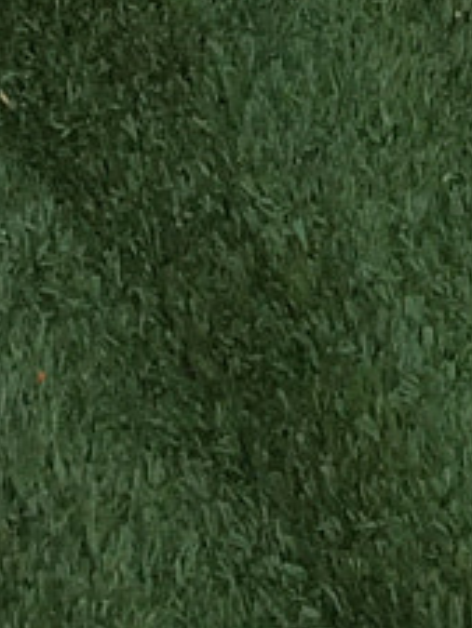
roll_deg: +11.3
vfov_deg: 8.2
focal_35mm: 206
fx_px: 3742
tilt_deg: -44.1
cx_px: 824
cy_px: -1242
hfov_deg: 7.0
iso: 32
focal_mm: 4.15
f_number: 2.2
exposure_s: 1/501
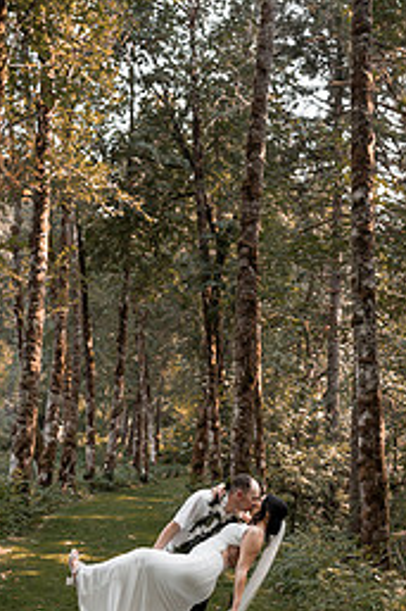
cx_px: 226
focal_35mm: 42
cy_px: 259
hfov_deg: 31.8
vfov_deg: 46.3
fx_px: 711
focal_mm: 24
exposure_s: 1/800
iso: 320
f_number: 2.8
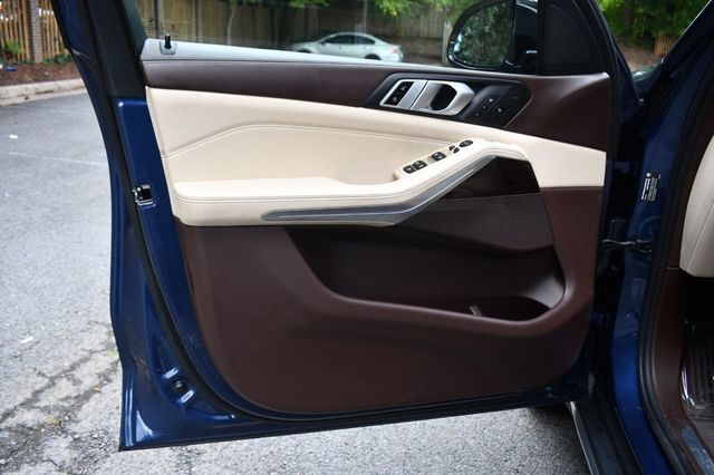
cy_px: 238
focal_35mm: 30
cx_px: 357
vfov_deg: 43.6
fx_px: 595
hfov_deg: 62.0
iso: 400
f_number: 5
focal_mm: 20
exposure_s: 1/250
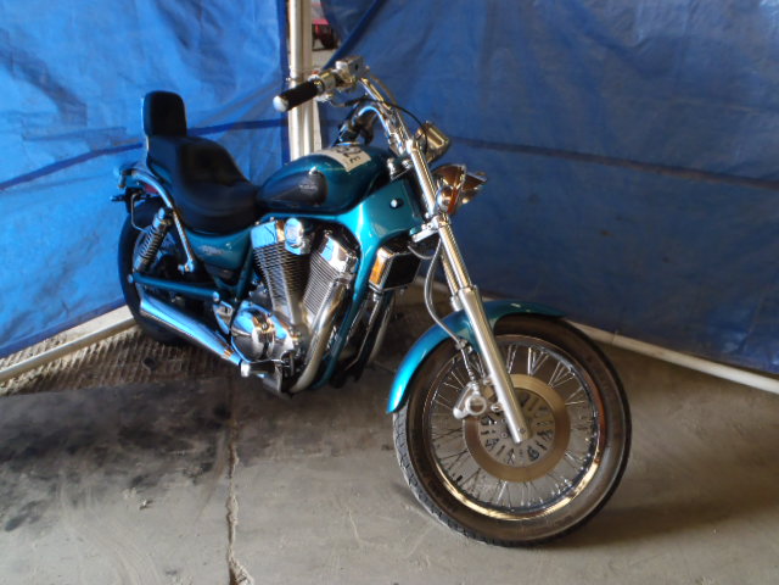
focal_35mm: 28
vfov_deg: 49.7
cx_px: 390
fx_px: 630
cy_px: 292
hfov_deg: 63.4
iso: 200
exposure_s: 1/20
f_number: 3.5
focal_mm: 5
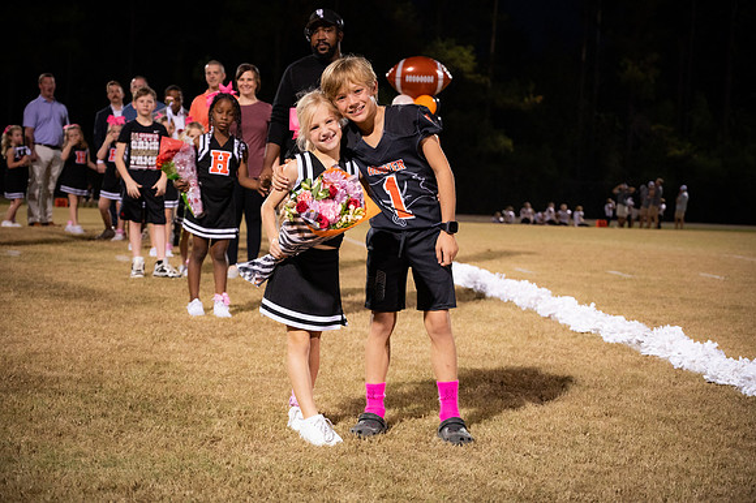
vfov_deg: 22.6
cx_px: 378
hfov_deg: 33.4
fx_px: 1259
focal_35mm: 60
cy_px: 252
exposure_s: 1/250
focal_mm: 60
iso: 3200
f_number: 4
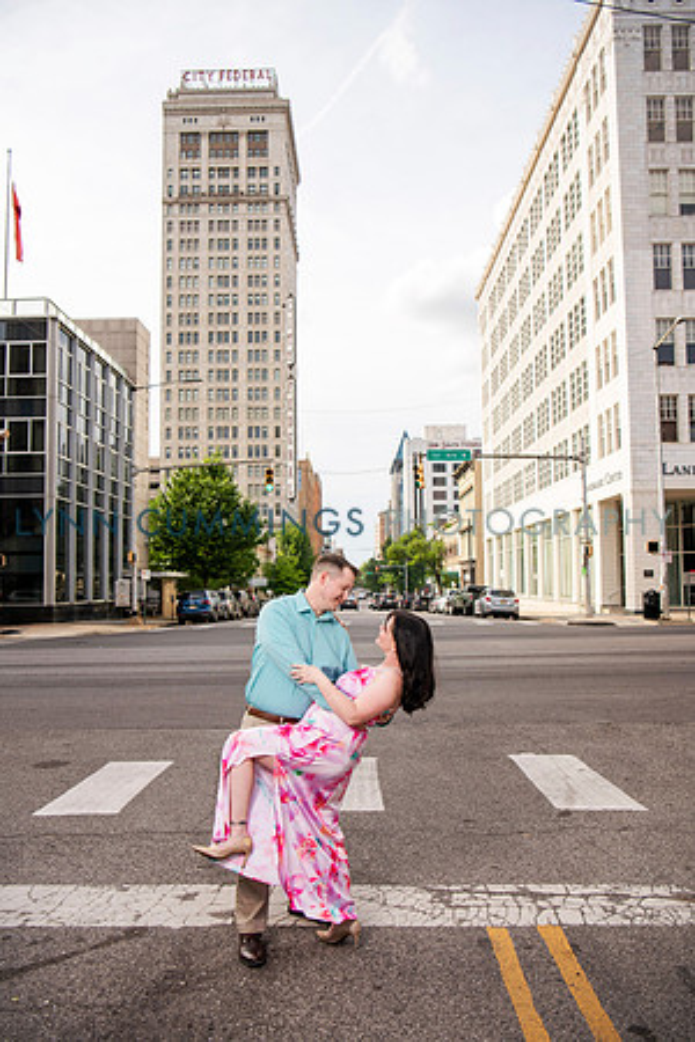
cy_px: 521
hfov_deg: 45.0
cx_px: 348
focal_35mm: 29
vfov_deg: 63.7
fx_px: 840
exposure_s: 1/1250
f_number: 4
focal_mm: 29
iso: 200
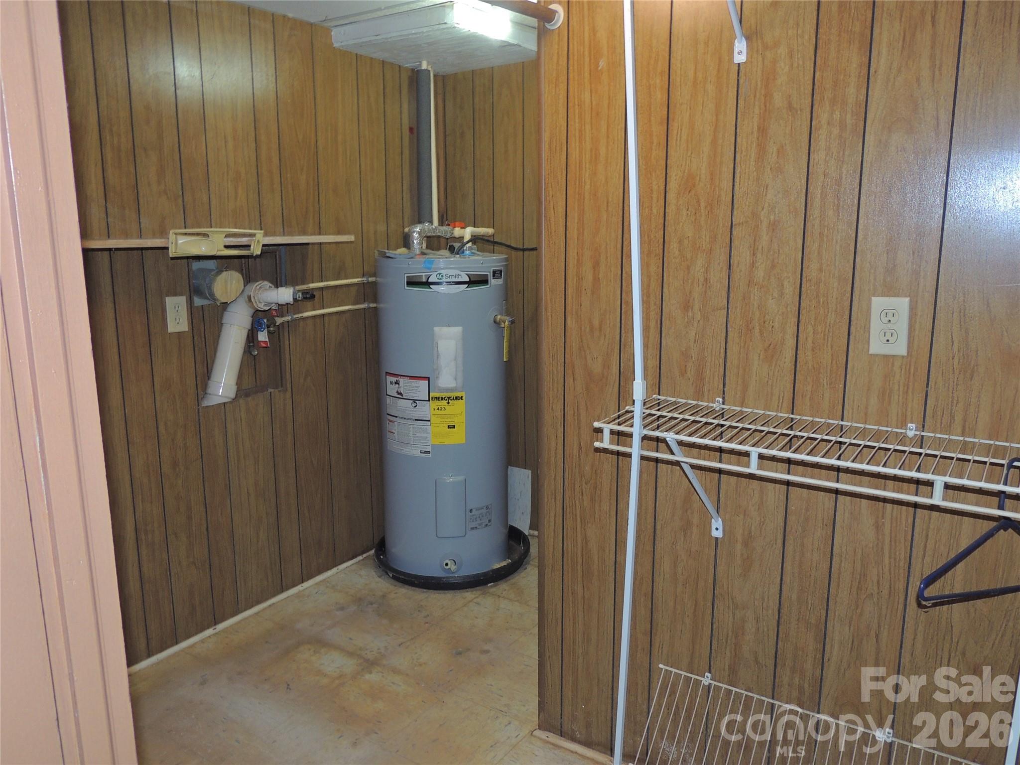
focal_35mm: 28
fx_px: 825
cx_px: 510
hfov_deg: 63.4
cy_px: 382
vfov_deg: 49.7
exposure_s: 1/30
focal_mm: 4.9
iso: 200
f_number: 3.1
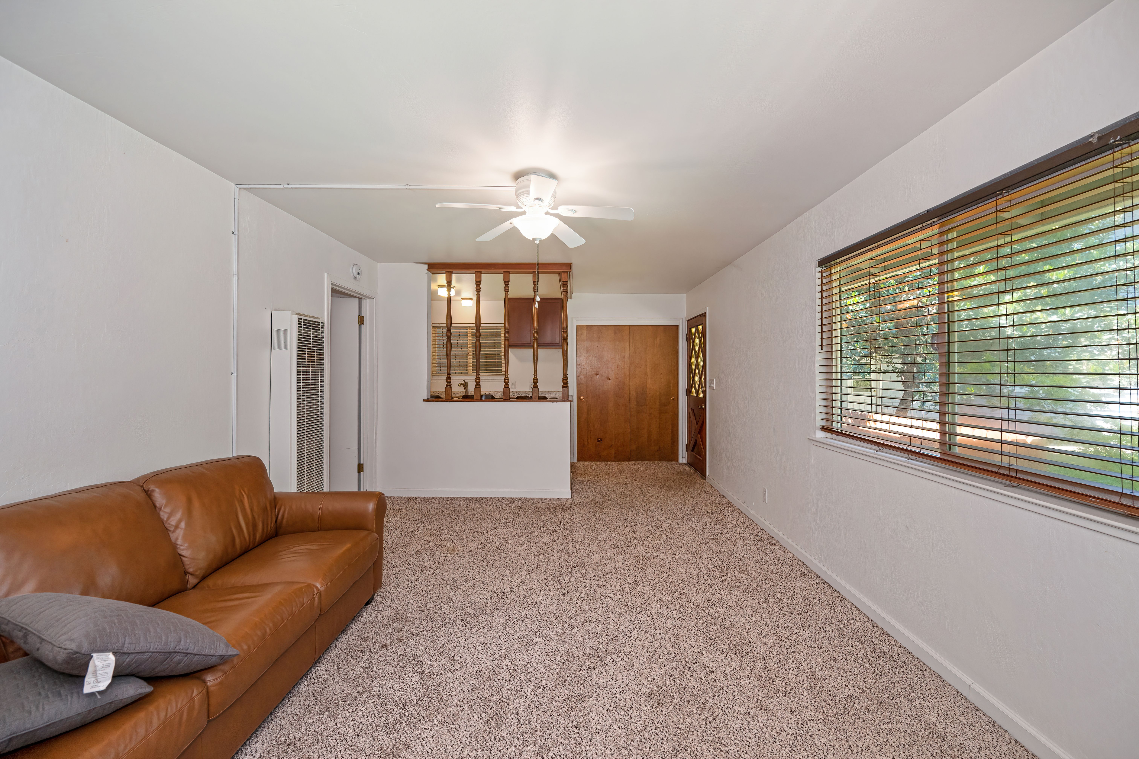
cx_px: 570
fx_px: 443
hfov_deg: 104.3
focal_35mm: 14
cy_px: 380
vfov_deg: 81.2
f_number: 6.3
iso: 640
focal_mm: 14
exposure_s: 1/60
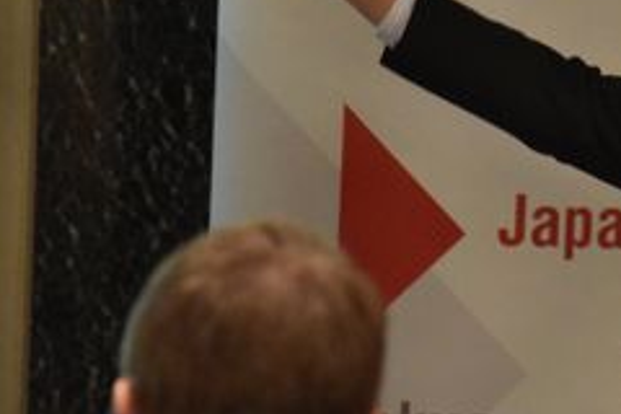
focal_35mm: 872
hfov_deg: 2.4
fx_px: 15041
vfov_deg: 1.6
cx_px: 611
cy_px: -54
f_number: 5.6
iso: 6400
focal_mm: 300
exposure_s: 1/100
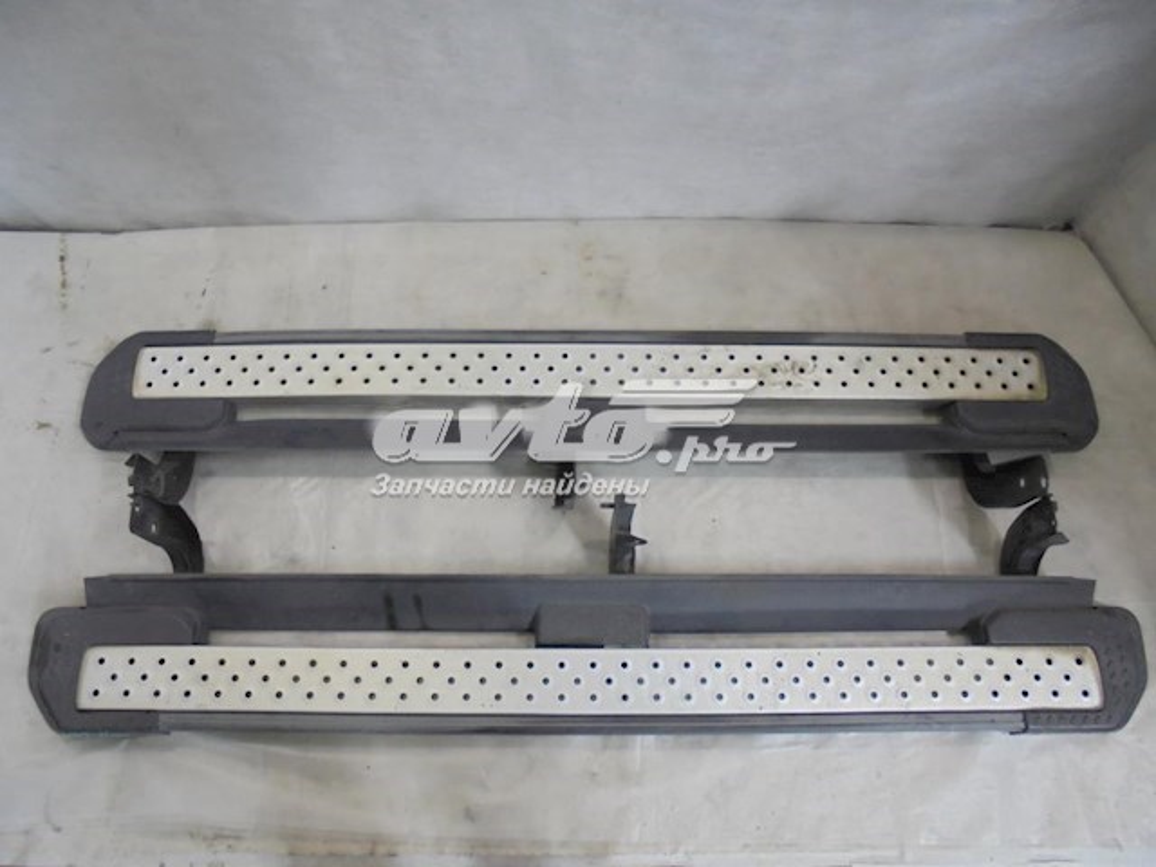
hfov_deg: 67.3
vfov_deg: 53.1
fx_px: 868
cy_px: 434
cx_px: 578
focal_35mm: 26
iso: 200
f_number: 3.5
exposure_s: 1/30
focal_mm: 4.6
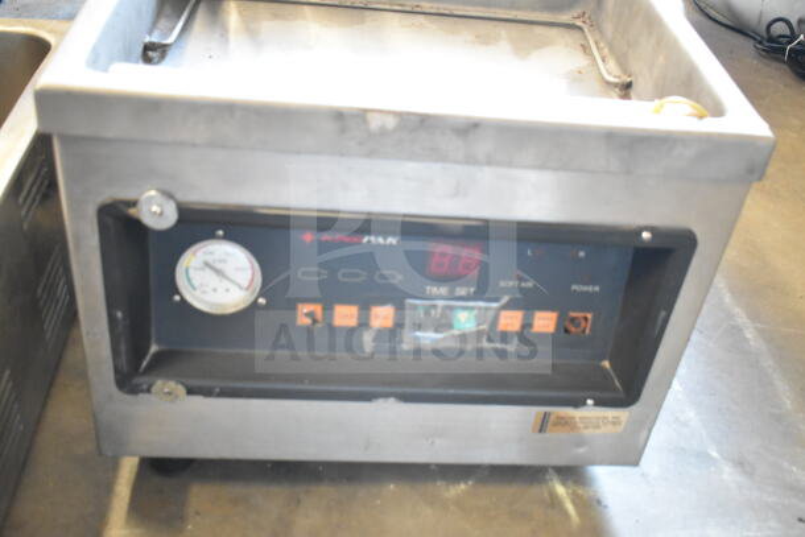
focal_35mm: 40
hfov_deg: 47.9
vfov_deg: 33.0
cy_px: 268
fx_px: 906
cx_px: 402
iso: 5000
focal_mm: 27
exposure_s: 1/40
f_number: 4
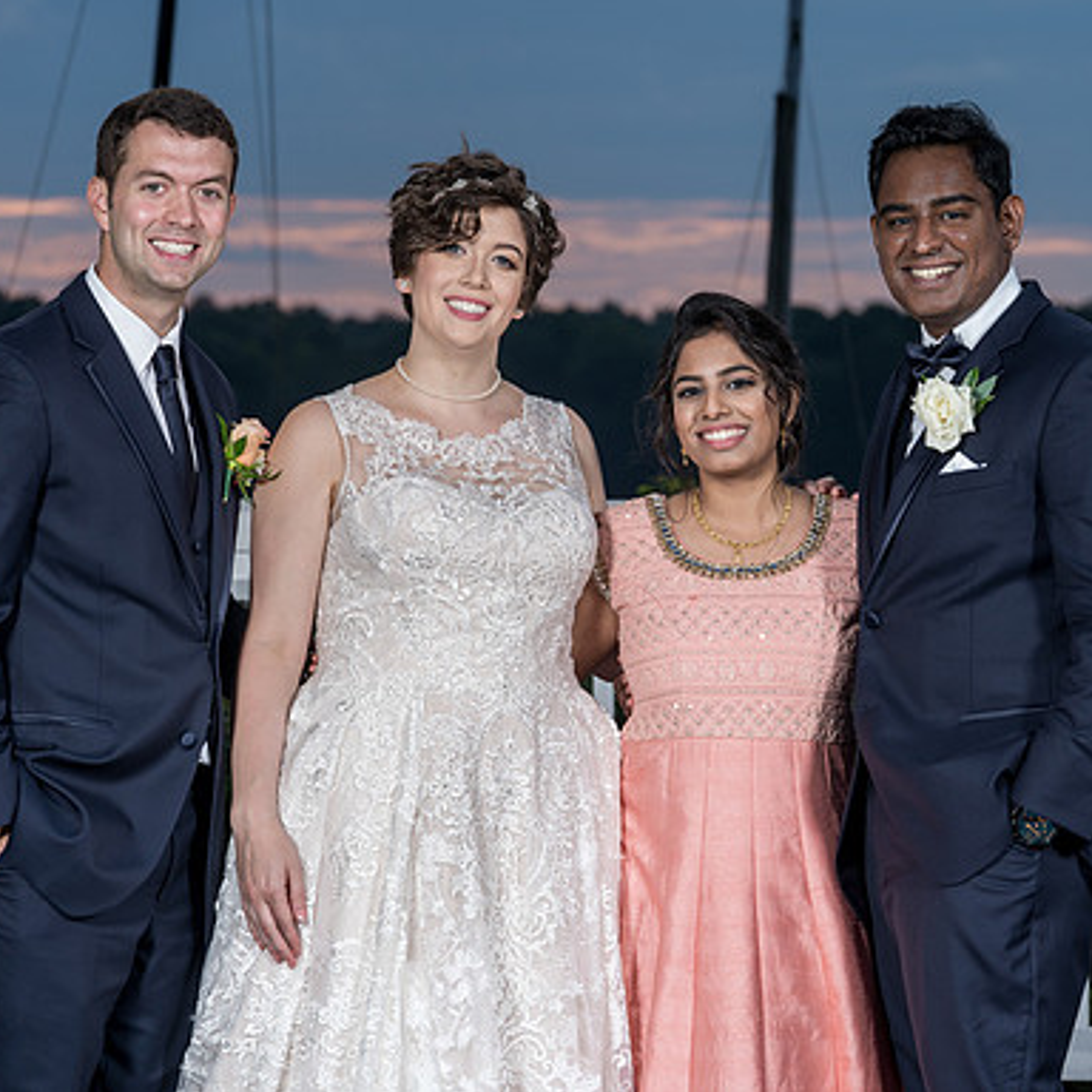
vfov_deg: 9.4
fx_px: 6674
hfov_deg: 9.4
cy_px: 545
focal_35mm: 187
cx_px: 532
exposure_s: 1/200
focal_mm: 140
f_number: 8
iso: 100
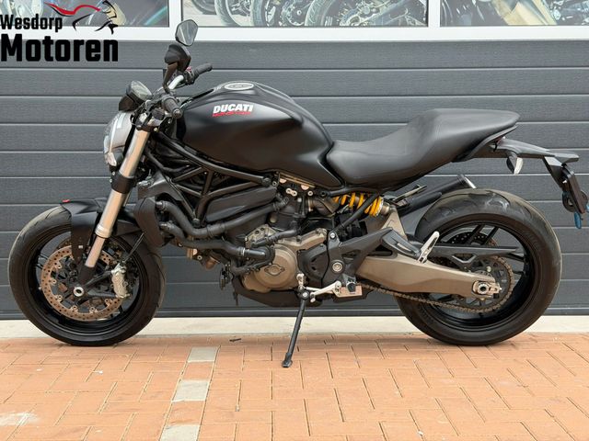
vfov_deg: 30.3
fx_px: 817
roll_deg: +0.5
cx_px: 294
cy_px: 220
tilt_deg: -4.7
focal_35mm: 48
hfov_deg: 39.7
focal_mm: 6.76
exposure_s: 1/1055
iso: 80
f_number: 1.78
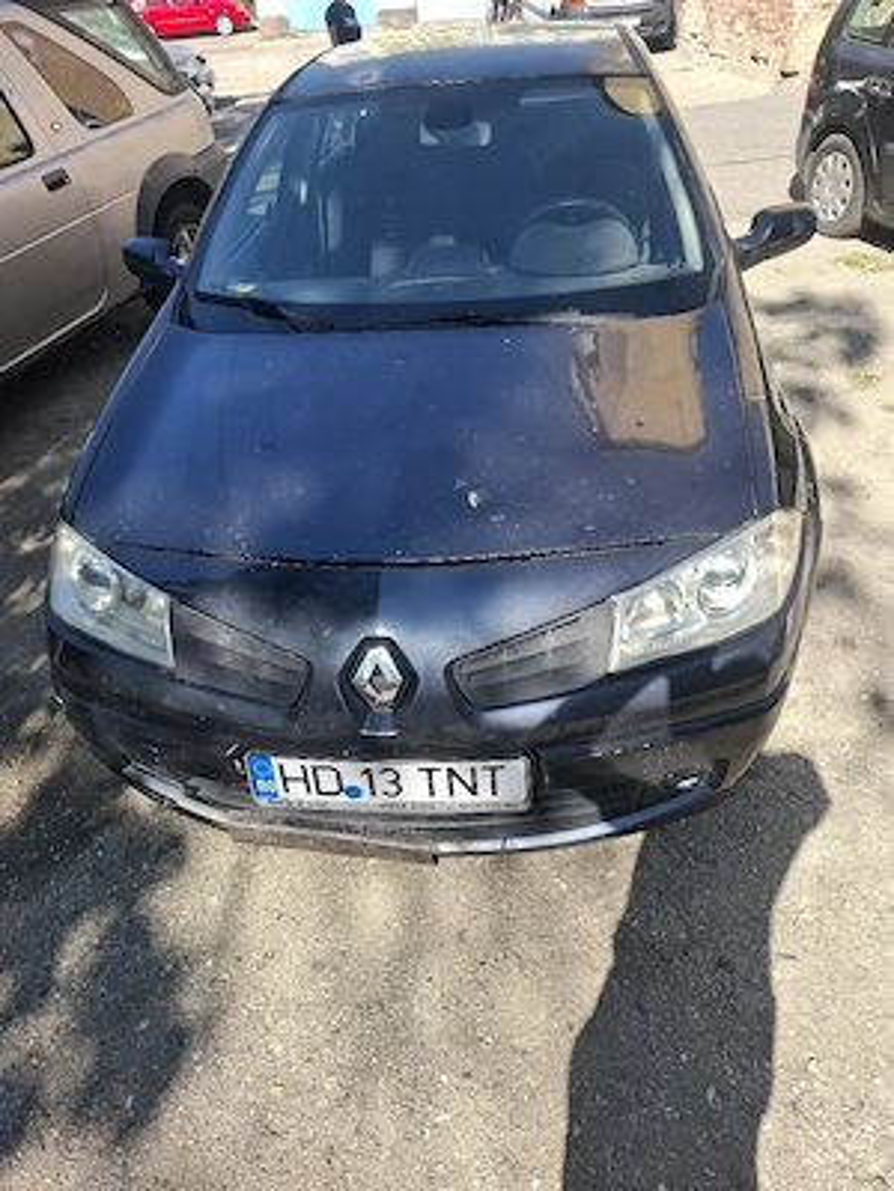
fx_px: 792
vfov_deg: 73.9
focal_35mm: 23
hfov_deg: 58.9
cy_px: 596
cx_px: 447
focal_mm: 5.54
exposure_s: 1/909
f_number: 1.8
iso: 50
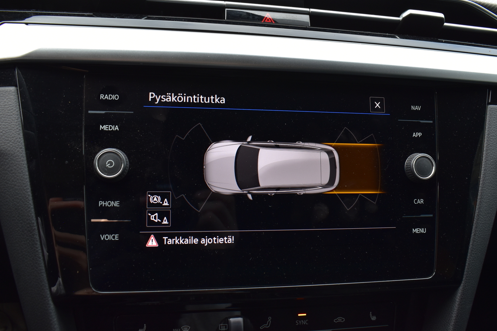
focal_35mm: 34
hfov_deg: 56.4
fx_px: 463
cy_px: 159
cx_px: 264
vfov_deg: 39.4
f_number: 9.5
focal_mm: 21
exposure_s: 1/125
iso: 400
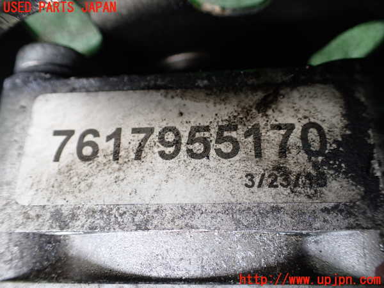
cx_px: 192
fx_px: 333
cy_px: 144
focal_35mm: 30
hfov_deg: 60.0
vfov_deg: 46.8
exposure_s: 1/125
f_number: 2.3
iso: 500
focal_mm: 5.4
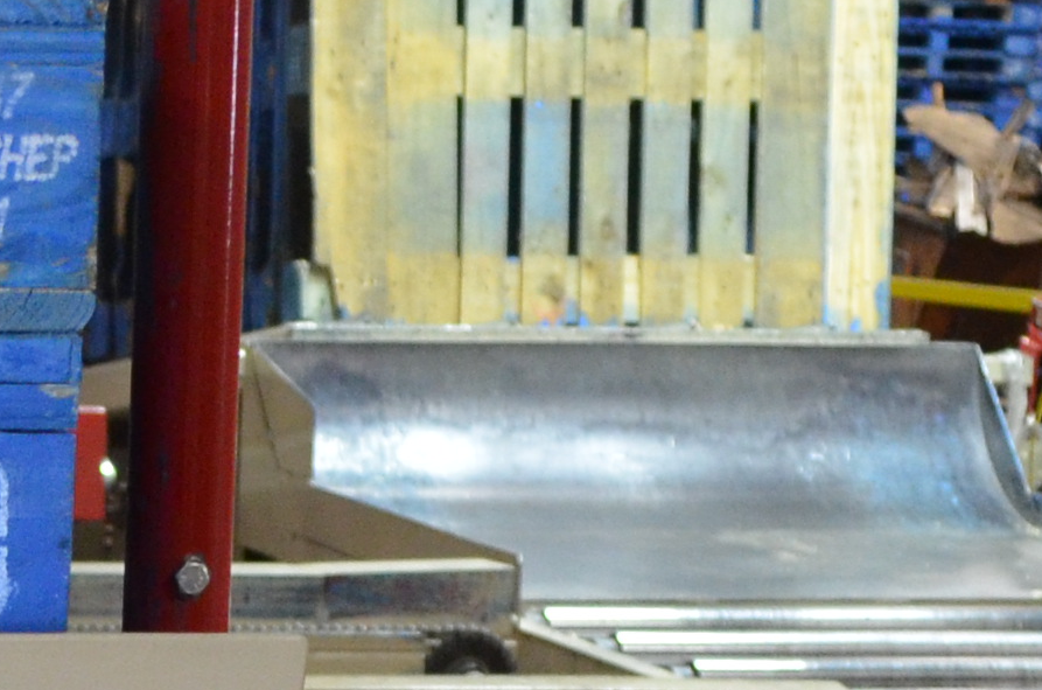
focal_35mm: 149
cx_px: -494
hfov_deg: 13.1
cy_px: 1127
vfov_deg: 8.9
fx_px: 4303
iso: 1250
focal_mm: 18
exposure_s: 1/30
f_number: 3.5
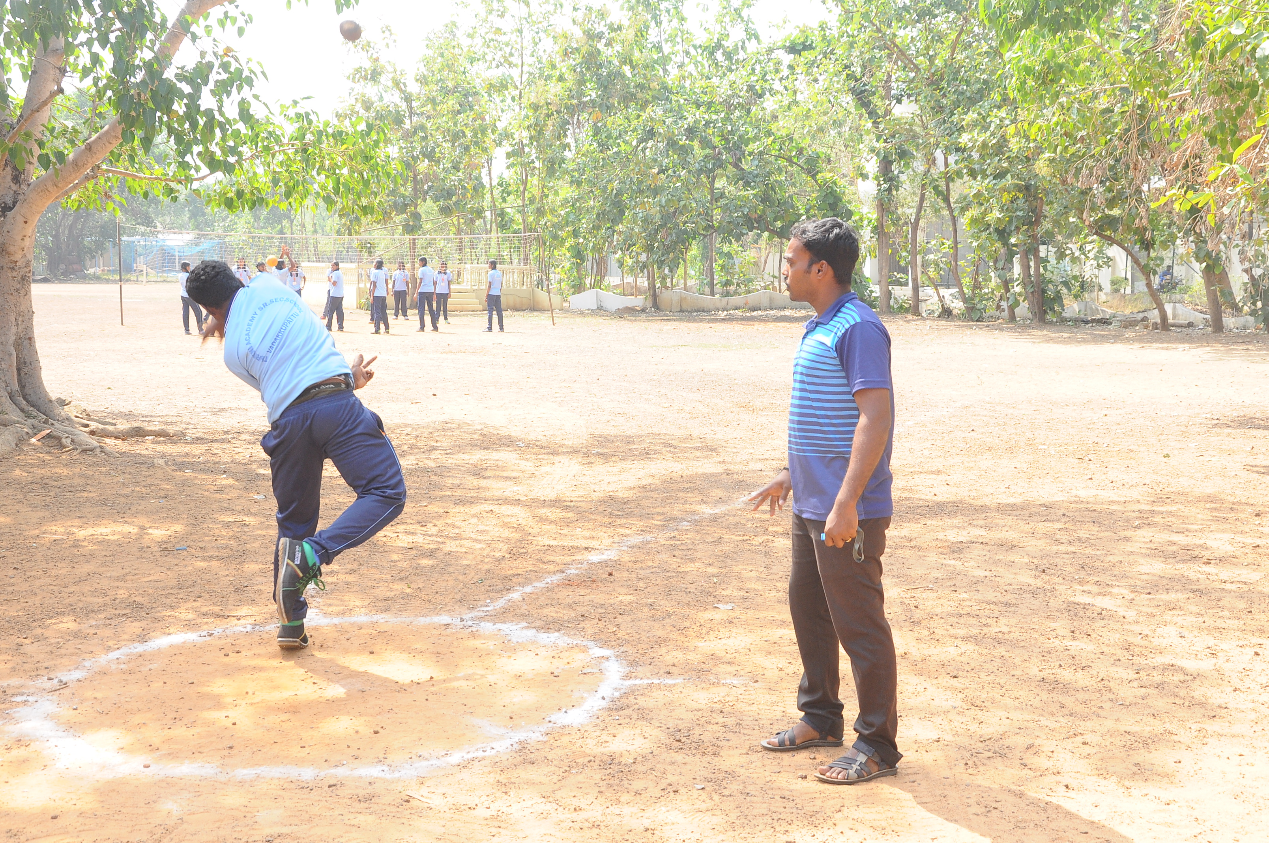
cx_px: 634
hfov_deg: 41.2
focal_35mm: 48
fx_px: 1690
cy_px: 422
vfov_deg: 28.0
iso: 400
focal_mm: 32
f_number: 11
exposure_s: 1/125
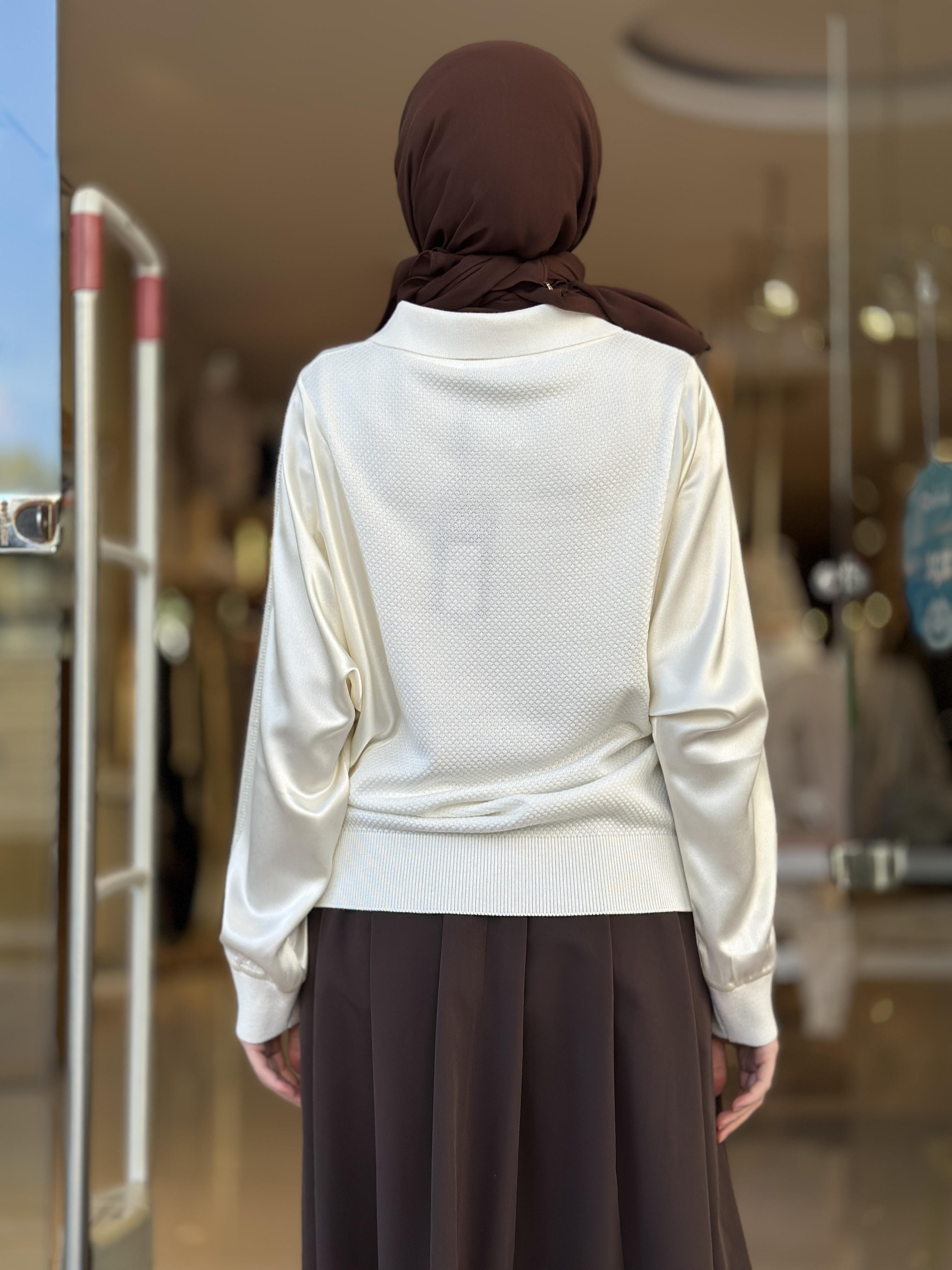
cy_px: 635
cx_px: 476
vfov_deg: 39.7
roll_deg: -1.5
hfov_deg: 30.3
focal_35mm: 48
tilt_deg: +1.8
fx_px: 1760
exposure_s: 1/880
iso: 80
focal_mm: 6.86
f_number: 1.78
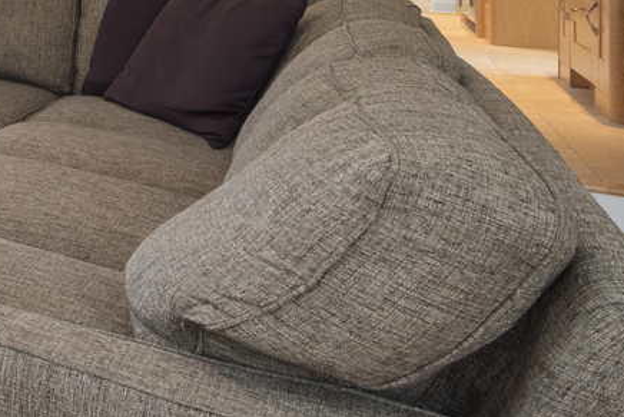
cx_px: -487
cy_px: -99
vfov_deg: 23.5
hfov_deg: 22.6
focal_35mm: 52
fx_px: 902
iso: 640
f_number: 11
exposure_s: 1/6
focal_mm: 14
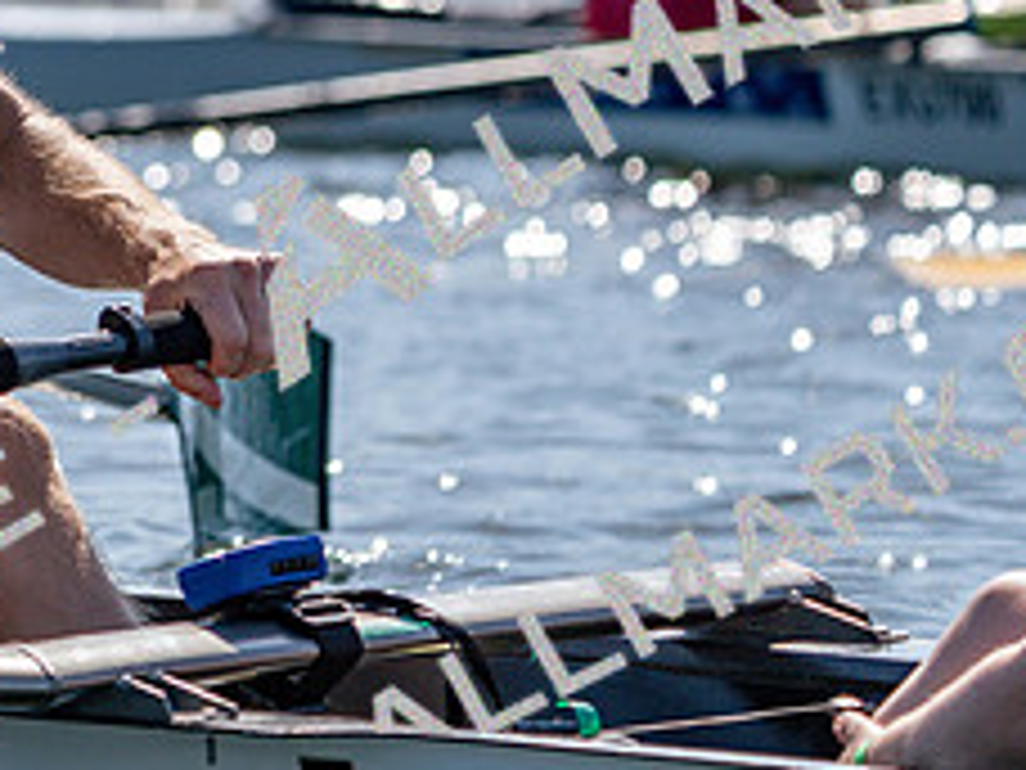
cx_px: -130
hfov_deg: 3.6
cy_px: -38
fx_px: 16183
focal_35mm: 546
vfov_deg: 2.7
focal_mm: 223
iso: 250
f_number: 5.6
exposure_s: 1/2000
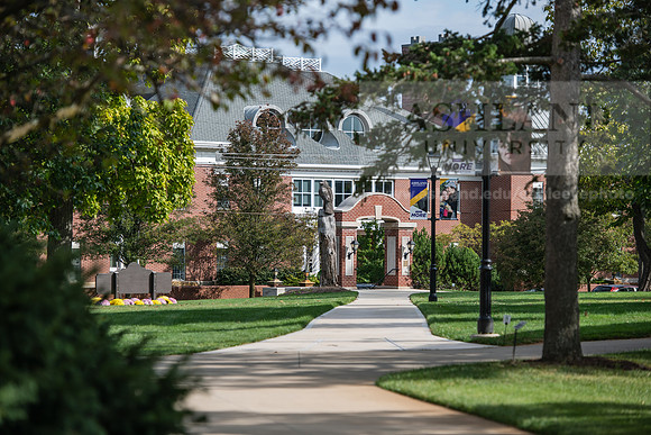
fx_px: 2442
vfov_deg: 10.2
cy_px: 218
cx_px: 326
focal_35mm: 135
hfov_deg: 15.2
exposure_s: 1/640
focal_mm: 135
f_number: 3.5
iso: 64
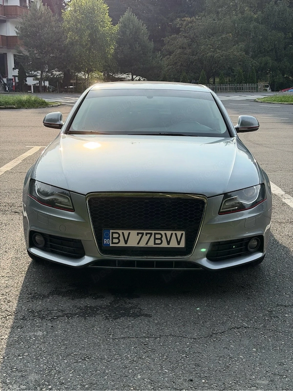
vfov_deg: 39.7
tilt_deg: -10.7
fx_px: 542
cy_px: 196
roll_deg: +0.5
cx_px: 146
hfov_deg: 30.3
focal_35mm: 48
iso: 100
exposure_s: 1/3891
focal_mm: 6.76
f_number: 1.78
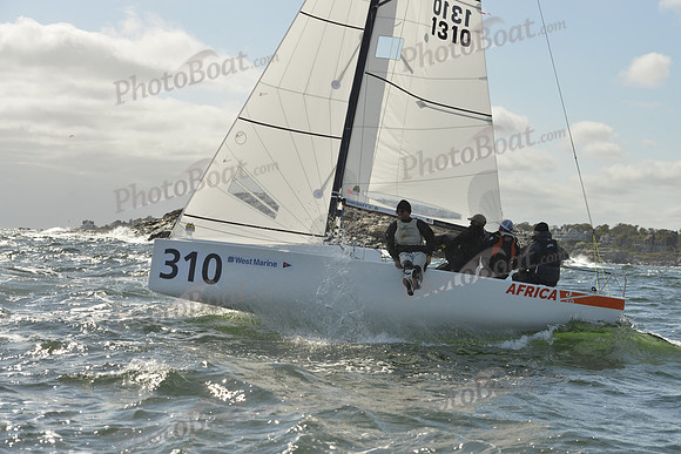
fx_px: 1324
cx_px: 340
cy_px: 227
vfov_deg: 19.5
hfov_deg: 28.8
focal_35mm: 70
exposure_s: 1/1600
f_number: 9
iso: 400
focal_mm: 70
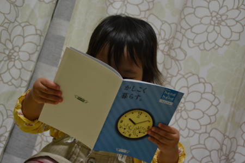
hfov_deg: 26.0
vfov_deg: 17.5
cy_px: 82
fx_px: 531
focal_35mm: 78
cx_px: 122
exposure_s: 1/60
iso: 1600
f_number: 5
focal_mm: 52
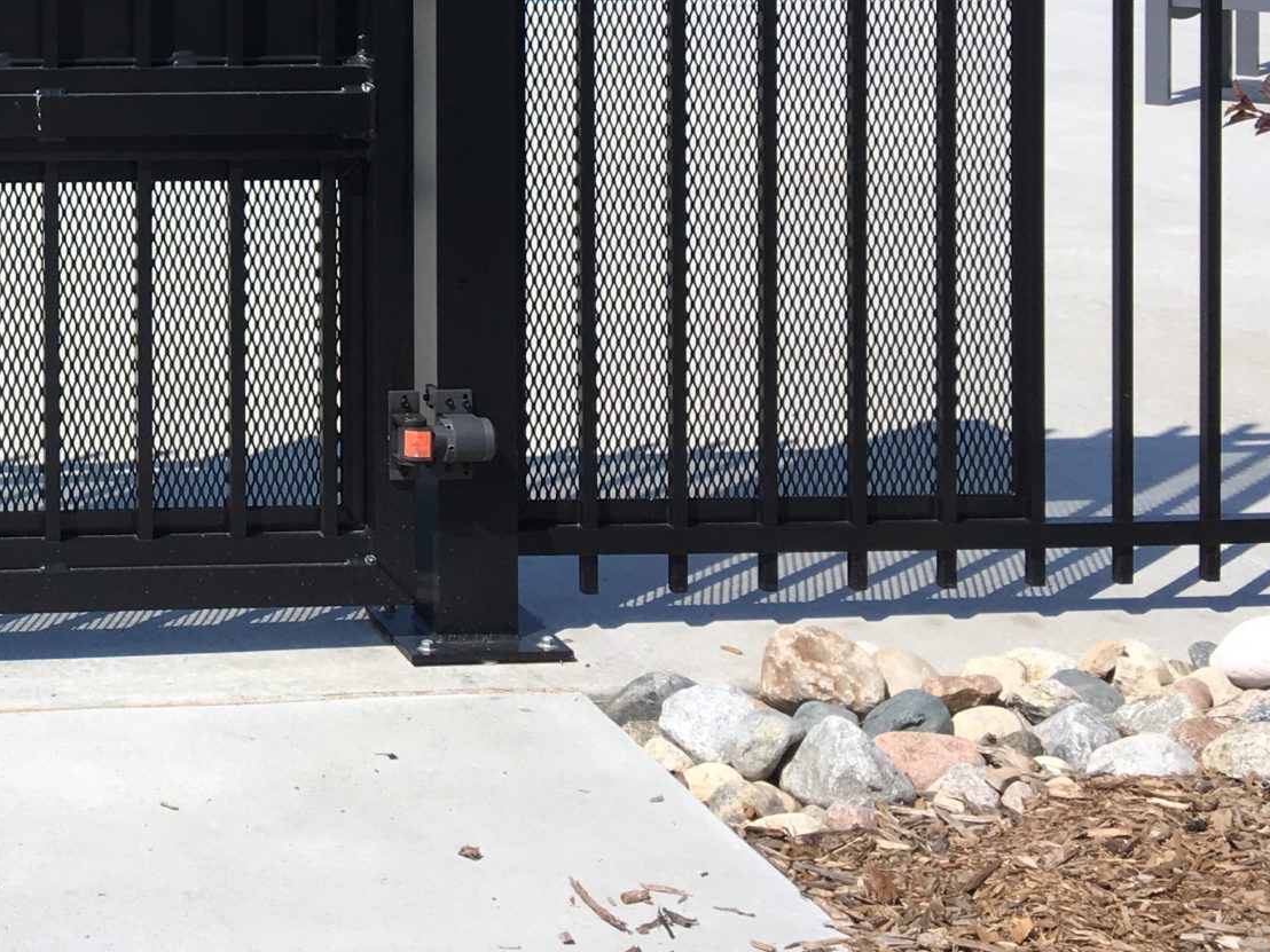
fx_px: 2458
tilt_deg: -1.3
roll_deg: +0.3
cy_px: -129
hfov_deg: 26.6
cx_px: -133
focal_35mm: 67
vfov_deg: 20.7
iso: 25
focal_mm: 4.15
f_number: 2.2
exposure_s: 1/1451
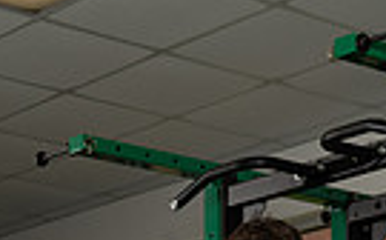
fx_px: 1534
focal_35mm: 146
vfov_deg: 8.1
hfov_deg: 14.1
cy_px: 620
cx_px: 3
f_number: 8
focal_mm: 43
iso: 400
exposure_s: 1/250
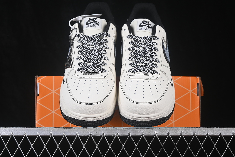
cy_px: 78
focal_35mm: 75
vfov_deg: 18.2
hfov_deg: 27.0
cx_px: 118
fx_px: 490
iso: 160
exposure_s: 1/80
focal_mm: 50
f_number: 8
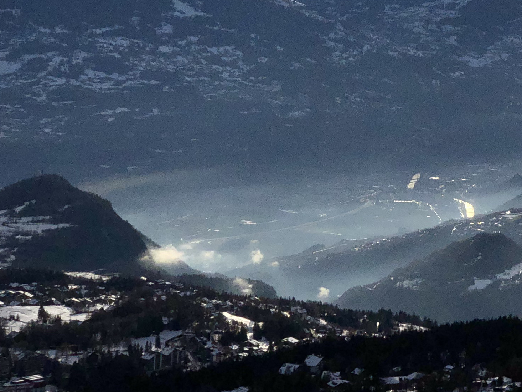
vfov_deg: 10.4
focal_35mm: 142
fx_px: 2141
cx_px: 544
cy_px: 95
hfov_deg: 13.7
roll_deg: -1.4
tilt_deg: -2.8
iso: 20
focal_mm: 6
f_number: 2.4
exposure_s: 1/9615
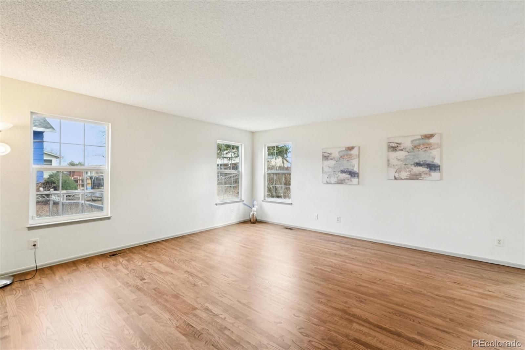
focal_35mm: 15
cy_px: 175
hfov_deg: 100.4
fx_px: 219
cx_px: 262
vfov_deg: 77.3
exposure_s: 1/15
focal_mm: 10
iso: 800
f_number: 8
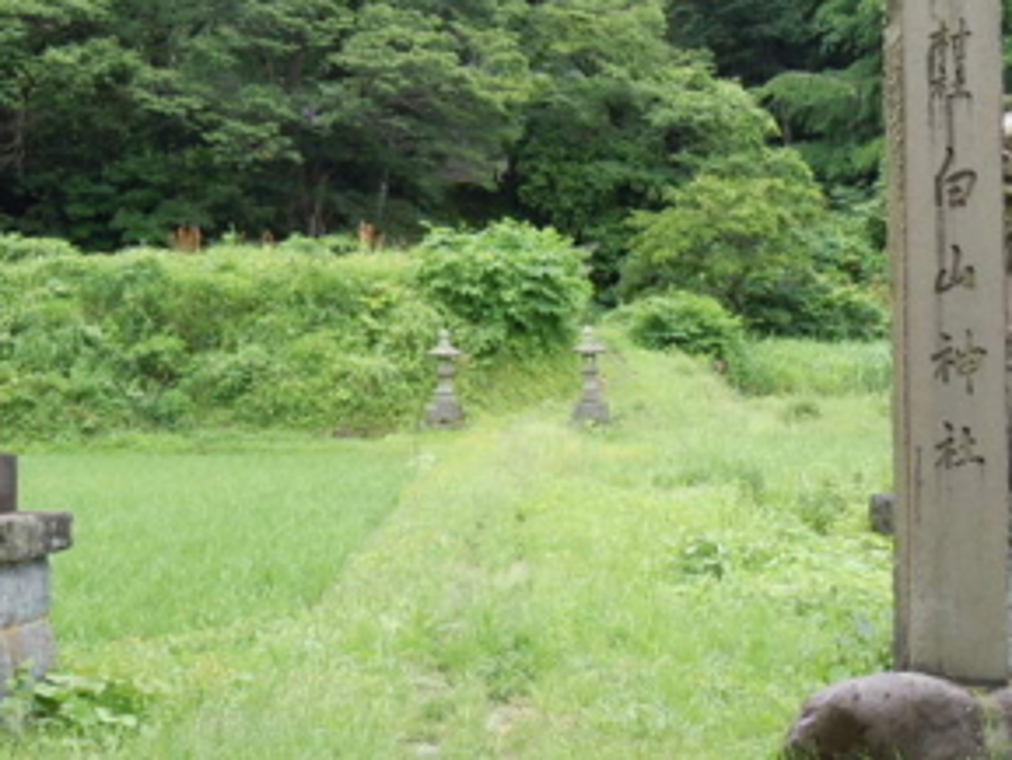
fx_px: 2369
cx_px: 494
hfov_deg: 24.1
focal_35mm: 81
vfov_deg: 18.2
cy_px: 259
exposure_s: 1/160
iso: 100
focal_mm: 7.1
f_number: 3.7
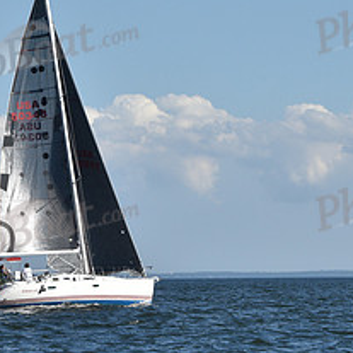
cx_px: 229
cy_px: 122
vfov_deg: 5.4
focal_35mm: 322
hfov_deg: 5.4
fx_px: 3715
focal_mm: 135
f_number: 9
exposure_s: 1/1250
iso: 320
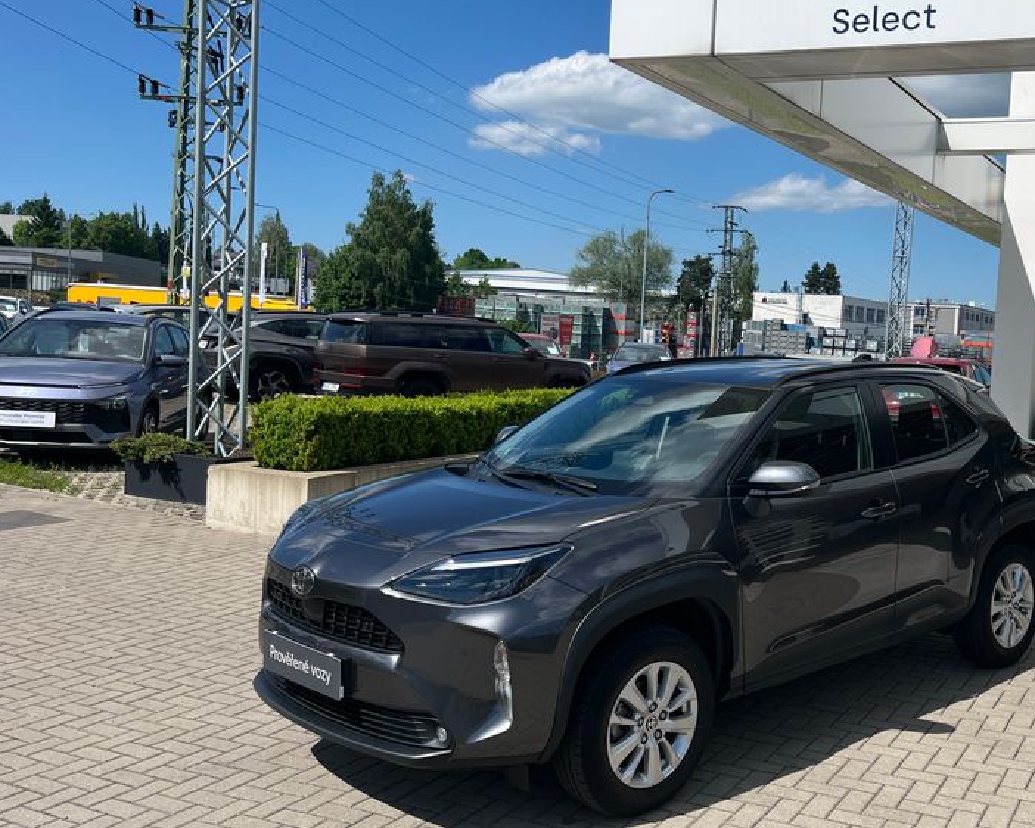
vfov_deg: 40.1
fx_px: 1134
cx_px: 745
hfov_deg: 47.7
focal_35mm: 37
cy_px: 382
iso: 50
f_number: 1.6
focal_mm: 5.1
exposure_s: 1/5848
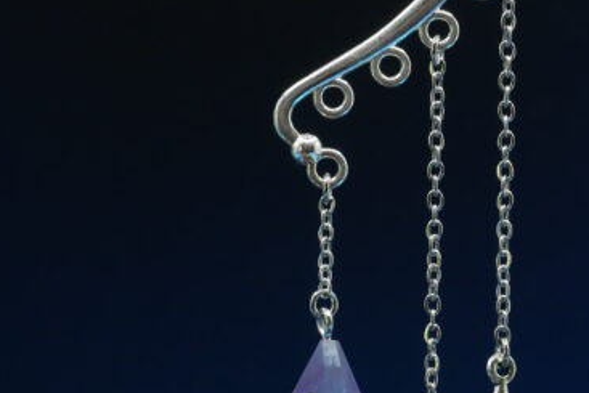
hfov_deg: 15.0
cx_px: 388
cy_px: 342
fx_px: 2226
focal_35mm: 136
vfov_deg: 10.1
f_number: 6.3
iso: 800
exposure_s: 1/60
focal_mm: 30
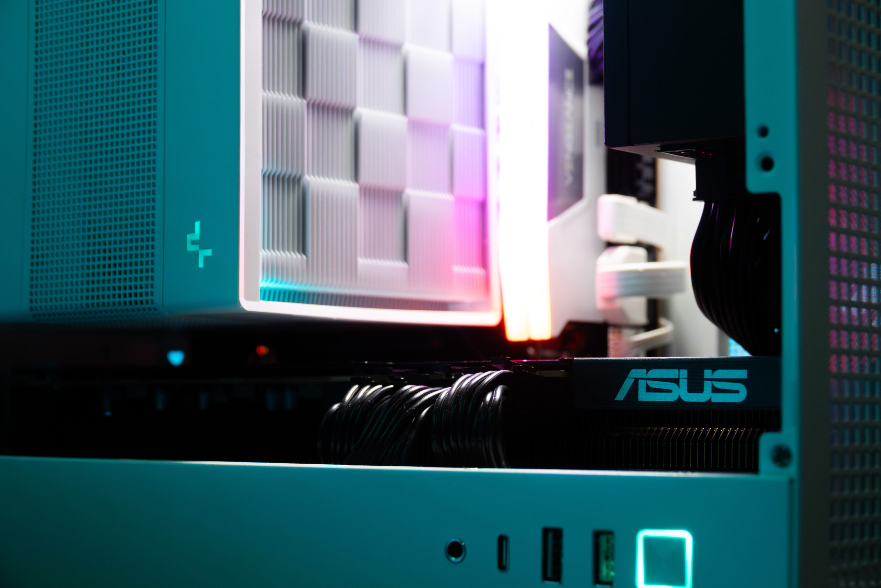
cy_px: 294
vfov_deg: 16.9
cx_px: 440
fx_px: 1982
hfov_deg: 25.1
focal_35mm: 81
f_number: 3.5
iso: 800
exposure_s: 1/60
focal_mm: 29.69
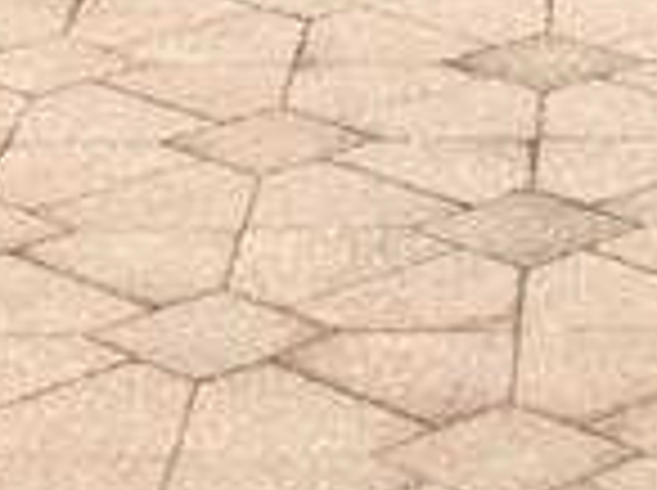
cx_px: 585
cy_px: -418
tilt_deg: -8.6
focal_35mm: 204
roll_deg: -0.6
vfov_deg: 7.1
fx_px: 3865
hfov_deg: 9.7
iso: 32
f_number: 2.2
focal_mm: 4.15
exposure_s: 1/3049
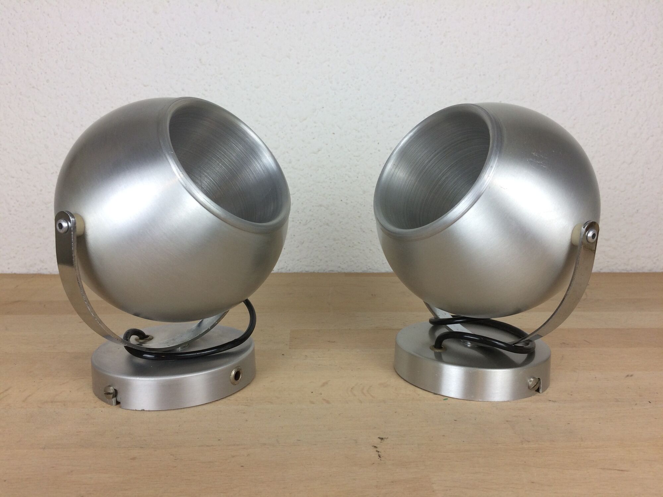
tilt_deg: -10.0
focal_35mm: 29
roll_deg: -0.1
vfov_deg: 48.2
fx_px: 555
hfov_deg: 61.7
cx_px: 332
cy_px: 248
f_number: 2.2
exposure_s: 1/100
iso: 50
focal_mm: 4.15
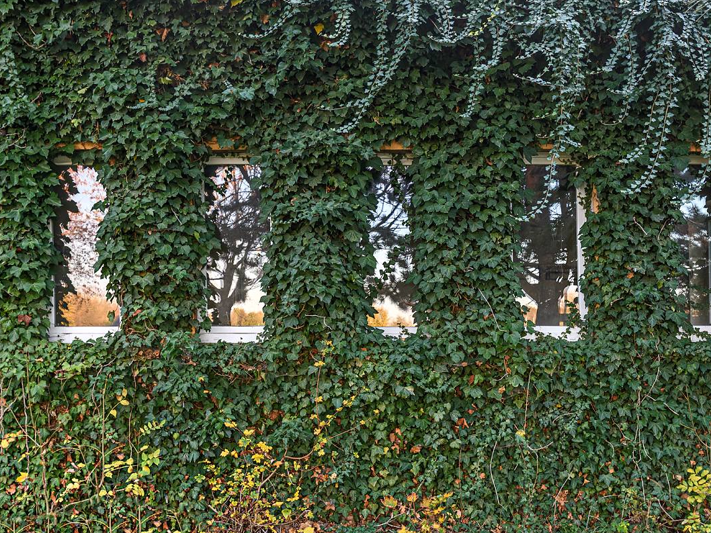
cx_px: 389
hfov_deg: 51.3
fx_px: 739
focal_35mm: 36
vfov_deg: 39.6
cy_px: 268
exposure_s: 1/50
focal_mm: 22
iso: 200
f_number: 6.3
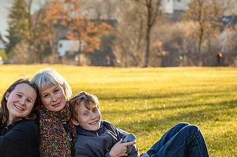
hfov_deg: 11.4
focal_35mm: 180
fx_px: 1184
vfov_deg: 7.6
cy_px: 133
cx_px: 61
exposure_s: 1/125
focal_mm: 98
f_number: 4.5
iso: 100
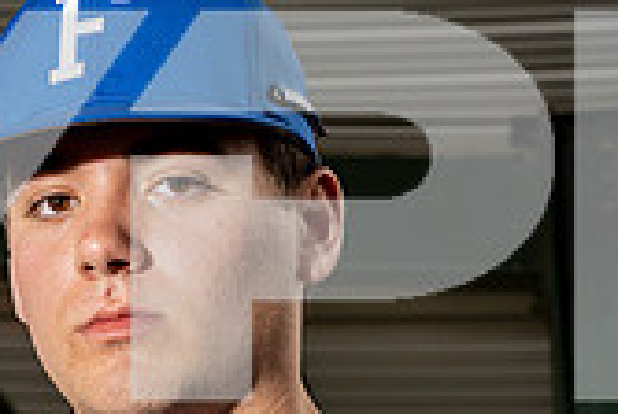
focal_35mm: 163
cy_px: 656
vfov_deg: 8.2
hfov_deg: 12.5
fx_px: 2803
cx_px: 70
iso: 640
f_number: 6.3
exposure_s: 1/250
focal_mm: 47
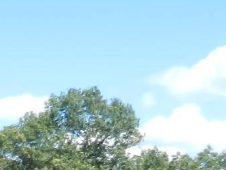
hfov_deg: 10.0
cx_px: -298
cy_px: 395
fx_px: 1144
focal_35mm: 175
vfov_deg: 7.9
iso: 160
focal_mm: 5.1
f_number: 3.6
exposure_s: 1/640
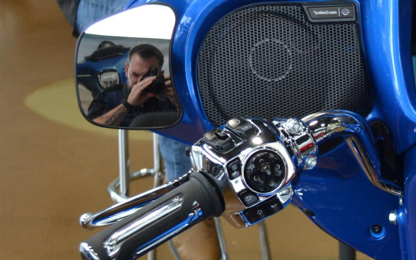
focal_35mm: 126
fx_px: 1429
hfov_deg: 15.7
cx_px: 552
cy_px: 296
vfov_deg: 10.3
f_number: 5.6
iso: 400
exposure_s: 1/100
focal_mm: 28
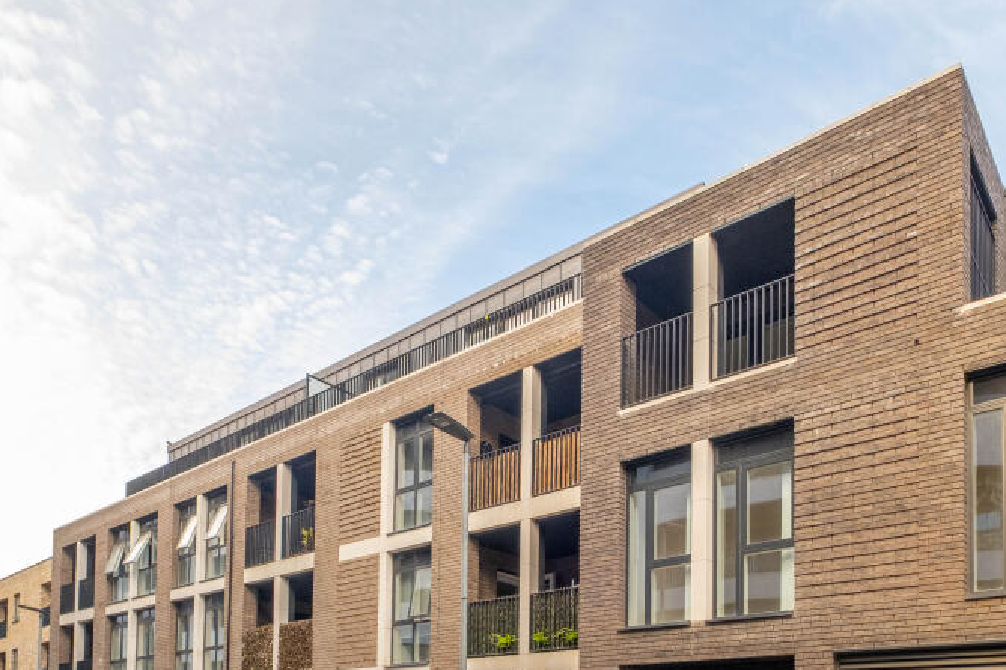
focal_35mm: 23
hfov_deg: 75.6
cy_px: 507
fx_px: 643
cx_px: 581
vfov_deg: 52.5
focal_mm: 10
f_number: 7.1
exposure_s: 1/100
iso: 400
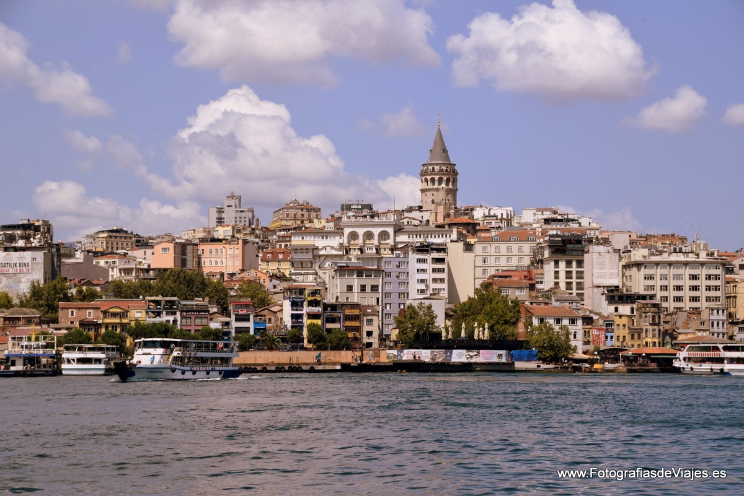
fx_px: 1861
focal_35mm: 90
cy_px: 248
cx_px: 372
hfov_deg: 22.6
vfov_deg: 15.2
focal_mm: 60
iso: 400
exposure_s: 1/2000
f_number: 8
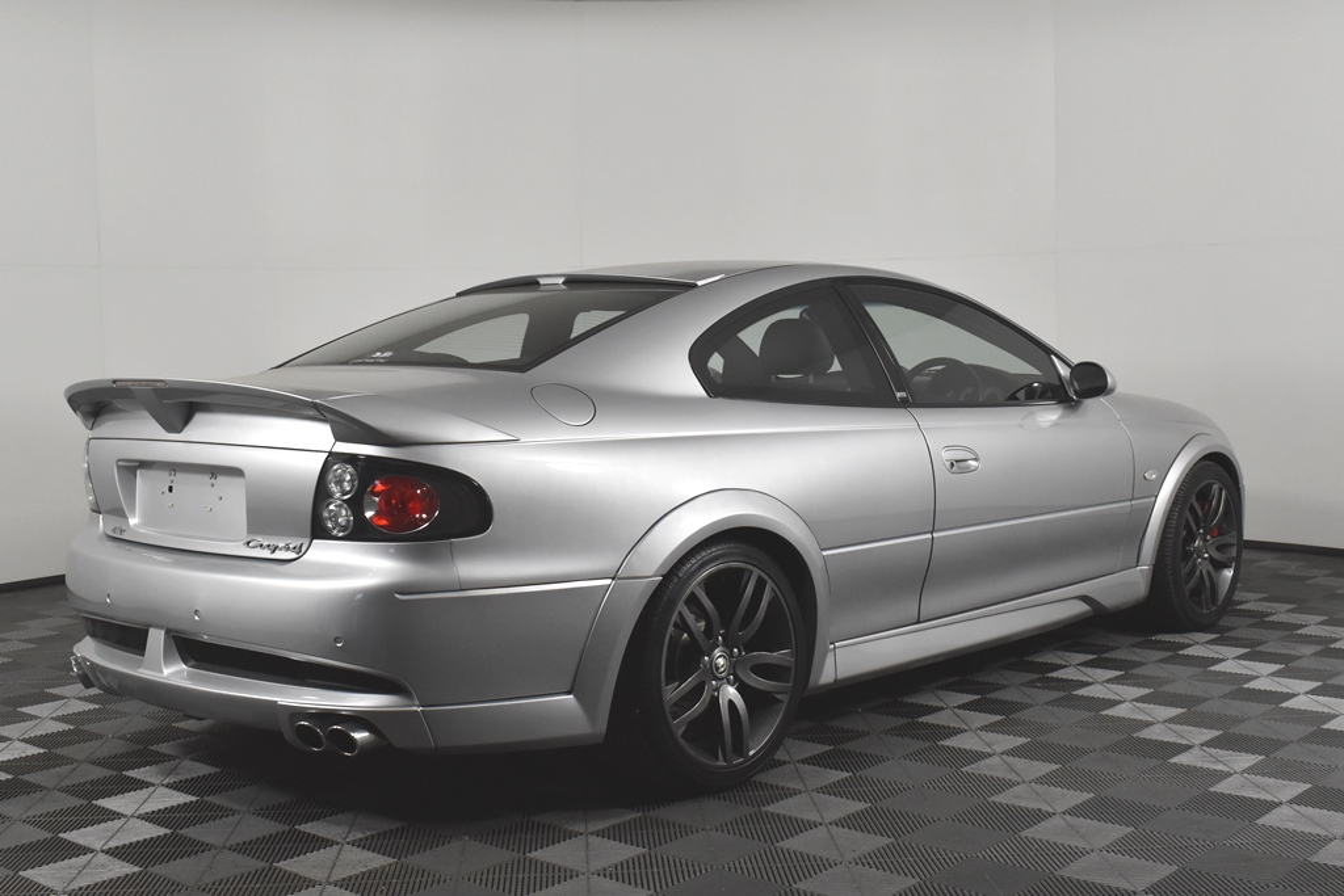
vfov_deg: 30.9
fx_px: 1624
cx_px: 672
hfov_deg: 45.0
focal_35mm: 44
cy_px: 448
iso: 1600
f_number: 9
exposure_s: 1/320
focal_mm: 29
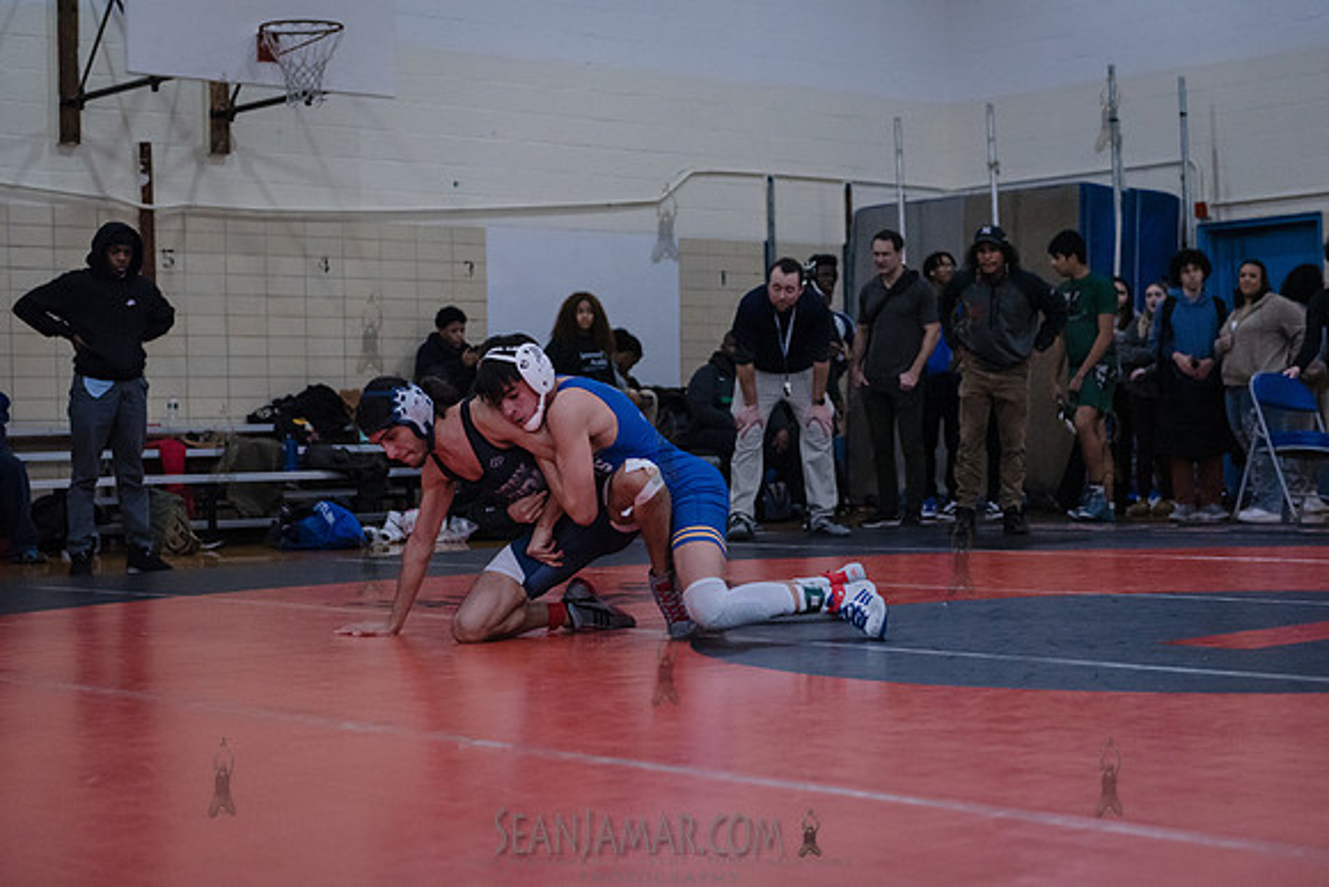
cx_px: 664
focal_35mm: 62
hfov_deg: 32.4
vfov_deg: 21.9
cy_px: 444
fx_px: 2289
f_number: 3.2
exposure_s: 1/400
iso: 5000
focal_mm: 62
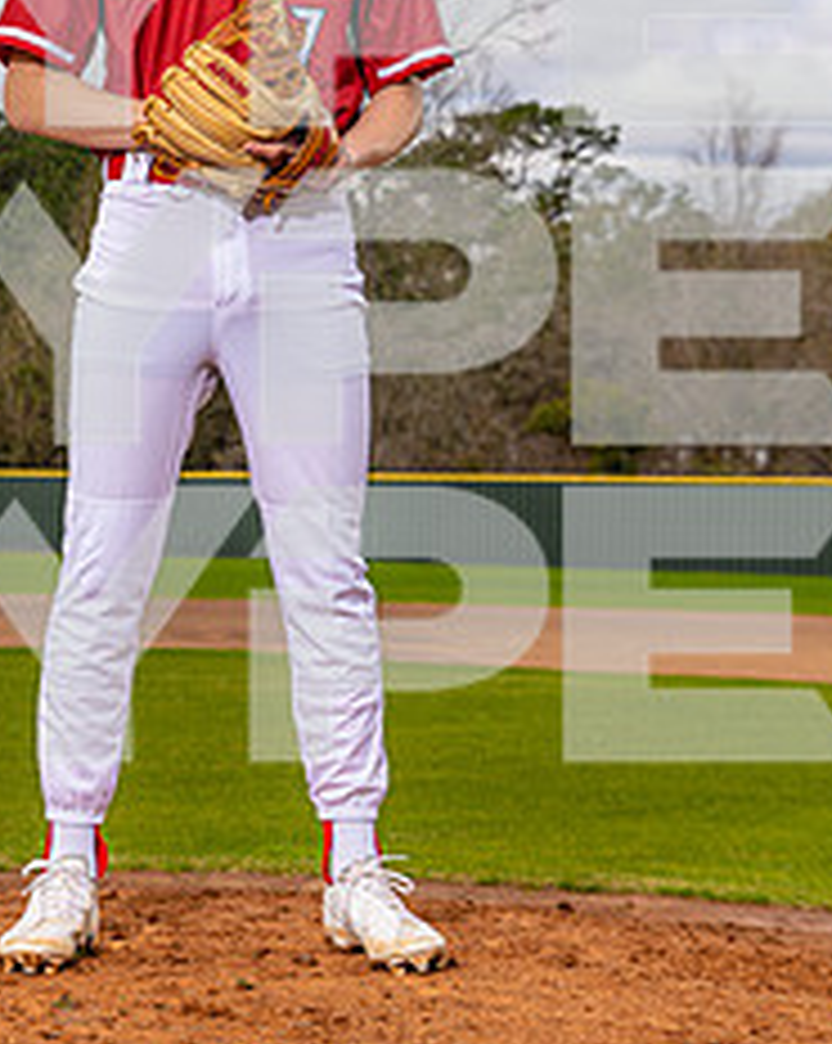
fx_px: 3485
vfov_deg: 17.0
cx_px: 207
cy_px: 310
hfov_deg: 13.6
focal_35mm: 113
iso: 100
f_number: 6.3
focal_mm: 62
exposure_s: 1/250
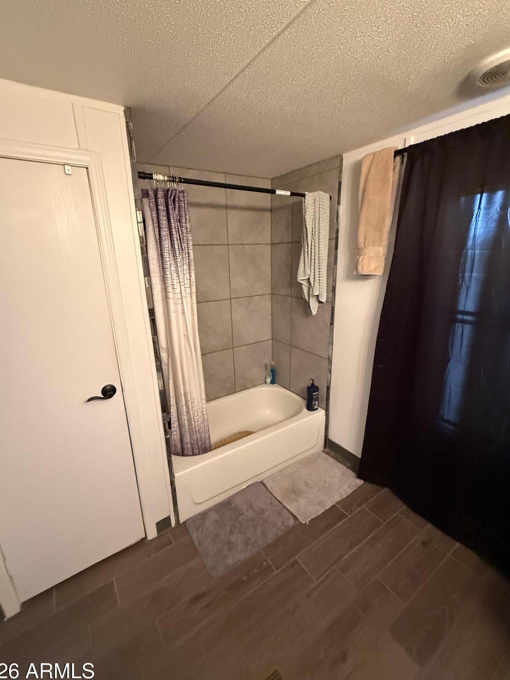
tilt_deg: -13.7
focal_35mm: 15
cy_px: 340
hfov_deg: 81.7
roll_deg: +0.6
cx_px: 245
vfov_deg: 98.2
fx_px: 295
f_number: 2.2
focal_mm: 2.22
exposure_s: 1/60
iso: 1000
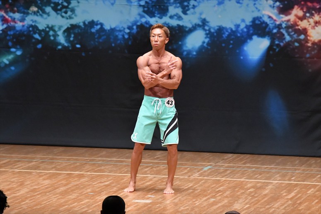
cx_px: 160
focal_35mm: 270
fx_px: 2406
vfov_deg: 5.1
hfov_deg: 7.6
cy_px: 107
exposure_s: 1/400
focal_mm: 180
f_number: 5.6
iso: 8000
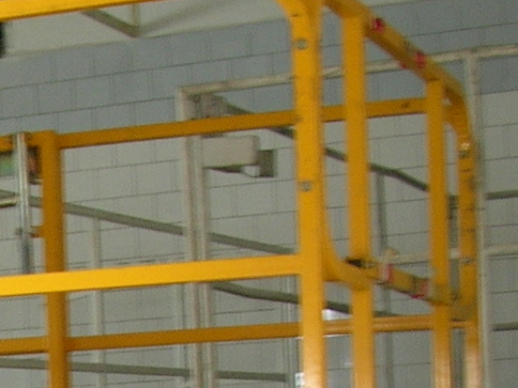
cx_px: -234
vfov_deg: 9.7
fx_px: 2168
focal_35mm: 145
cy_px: 713
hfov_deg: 13.0
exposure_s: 1/5.6
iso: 55
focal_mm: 5.8
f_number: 2.8
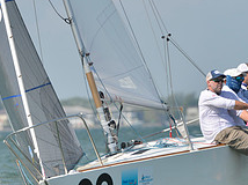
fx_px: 7471
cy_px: 142
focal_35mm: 1044
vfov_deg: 1.4
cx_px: 89
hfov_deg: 1.9
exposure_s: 1/1000
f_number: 6.3
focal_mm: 400
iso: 200
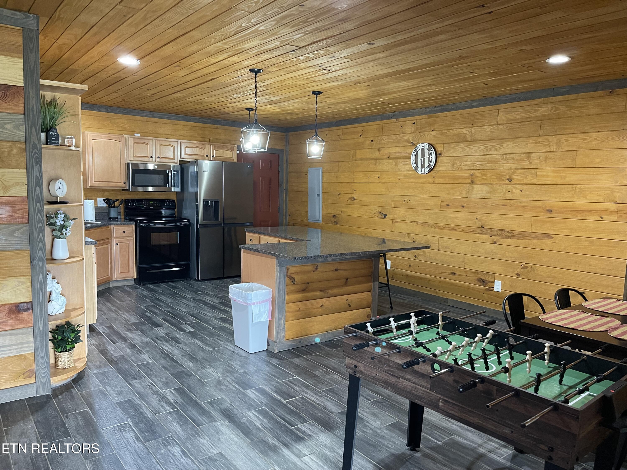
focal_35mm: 25
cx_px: 314
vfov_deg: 54.9
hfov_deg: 69.4
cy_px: 235
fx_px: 453
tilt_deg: -6.2
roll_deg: -1.3
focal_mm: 5.1
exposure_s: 1/60
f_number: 1.6
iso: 400
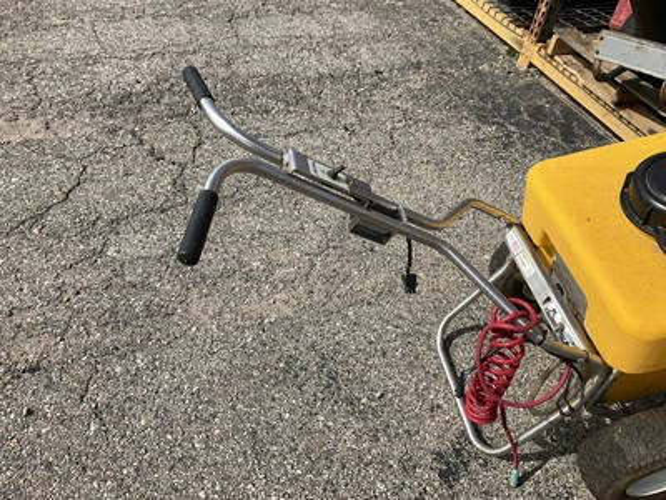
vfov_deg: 48.2
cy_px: 250
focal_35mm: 29
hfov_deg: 61.7
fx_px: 558
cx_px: 333
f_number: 1.8
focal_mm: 3
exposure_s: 1/2141
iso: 25
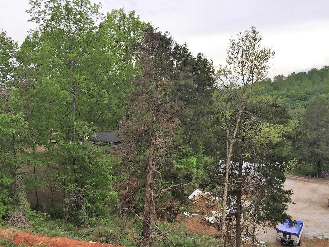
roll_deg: +0.2
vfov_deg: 48.2
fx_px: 276
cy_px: 124
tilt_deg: -4.0
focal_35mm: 29
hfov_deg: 61.7
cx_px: 164
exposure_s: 1/377
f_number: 2.2
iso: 32
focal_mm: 4.15
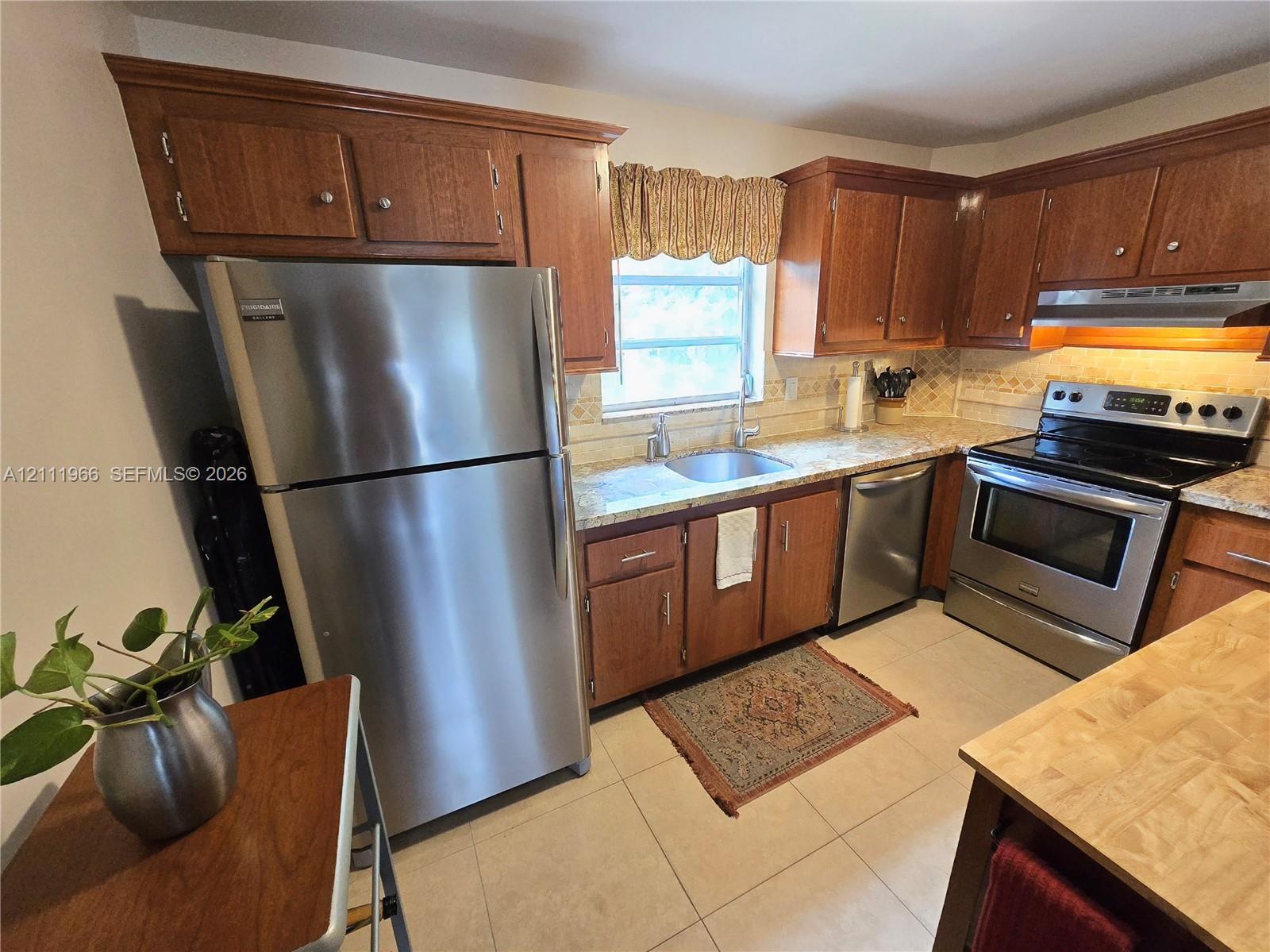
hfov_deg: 106.2
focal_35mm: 13
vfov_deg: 89.9
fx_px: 477
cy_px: 476
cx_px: 635
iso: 640
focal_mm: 2.2
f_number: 2.2
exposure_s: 1/60.2
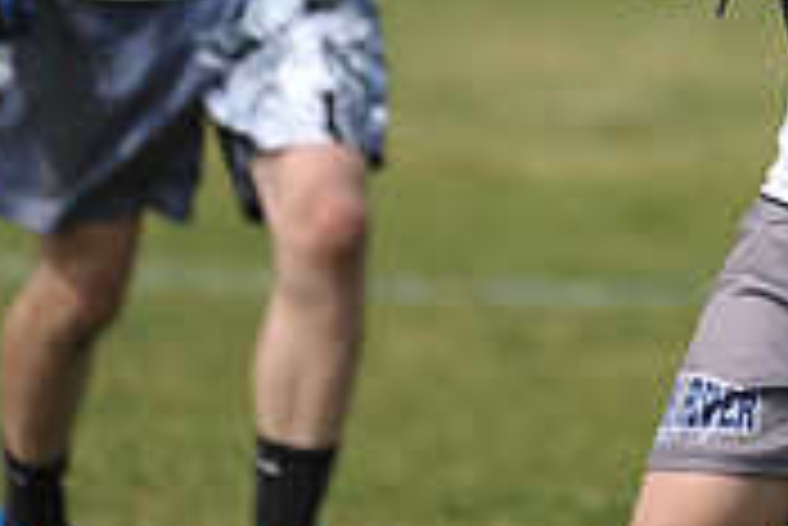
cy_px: -301
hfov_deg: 1.8
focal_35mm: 1125
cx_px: 878
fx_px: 24645
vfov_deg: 1.2
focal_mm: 340
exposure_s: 1/5000
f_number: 4
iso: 640
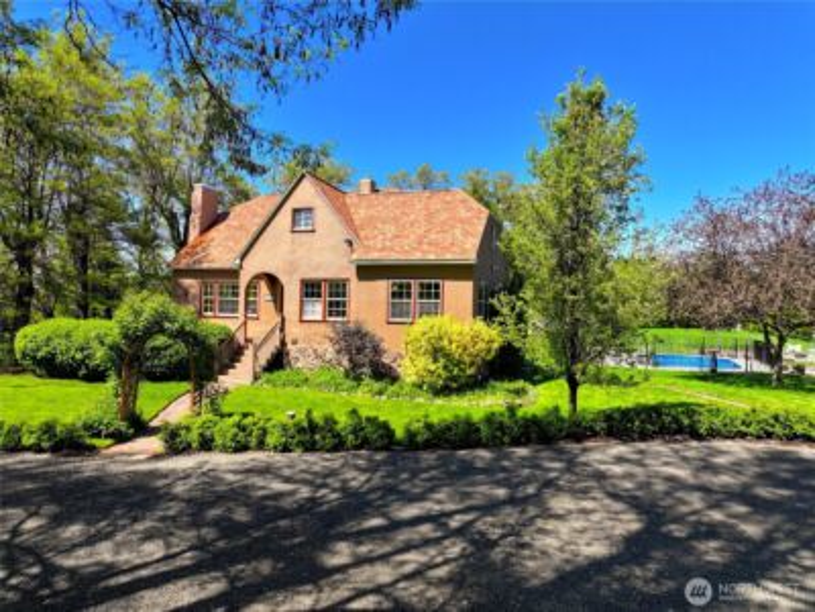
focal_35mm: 24
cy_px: 306
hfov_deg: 71.6
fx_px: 565
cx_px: 408
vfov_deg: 56.8
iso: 110
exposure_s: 1/1000
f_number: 2.8
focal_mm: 12.29
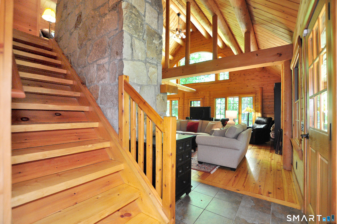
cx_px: 168
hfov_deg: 100.5
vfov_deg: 77.2
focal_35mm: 15
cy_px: 112
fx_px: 140
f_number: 3.5
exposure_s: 1/60
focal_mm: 10
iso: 1600
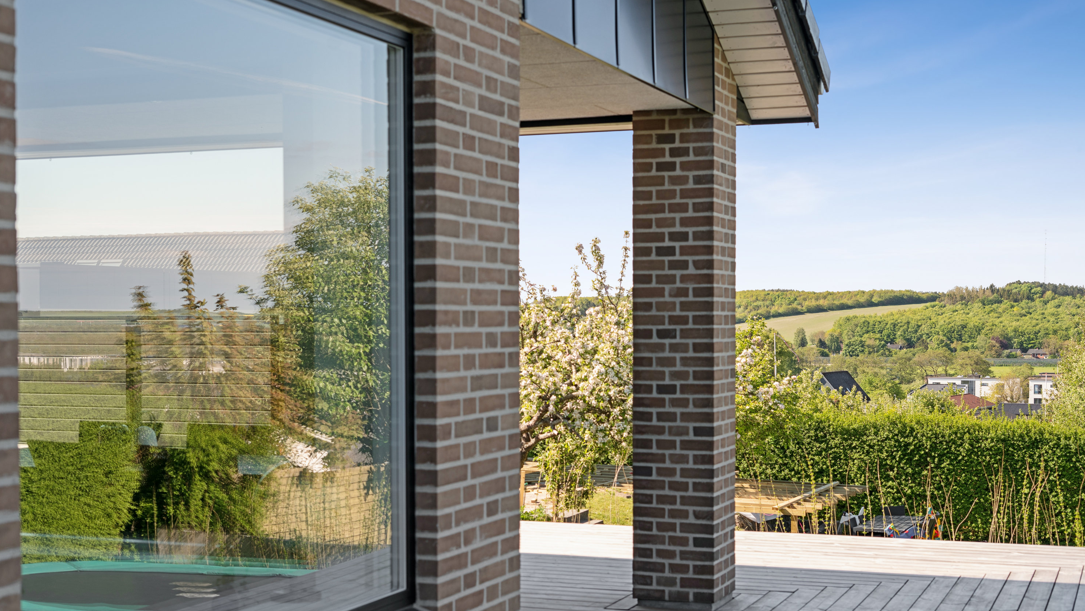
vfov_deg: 22.6
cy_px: 349
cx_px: 544
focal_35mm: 53
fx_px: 1525
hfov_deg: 39.2
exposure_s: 1/160
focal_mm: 50
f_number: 5.6
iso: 80
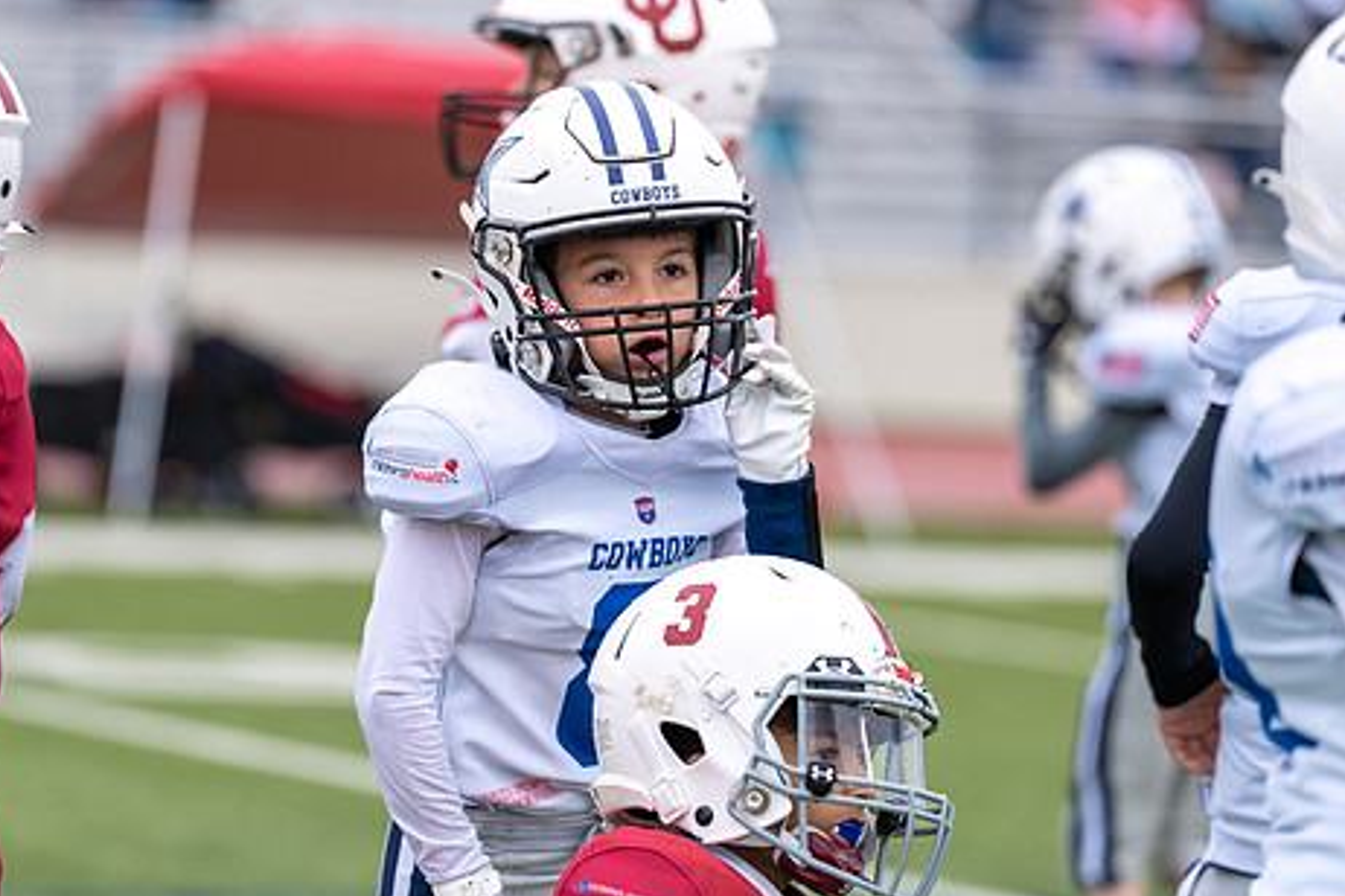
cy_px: 467
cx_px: 588
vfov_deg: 5.5
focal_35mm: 251
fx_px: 9377
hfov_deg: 8.2
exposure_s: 1/1250
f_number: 3.5
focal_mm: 200
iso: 250
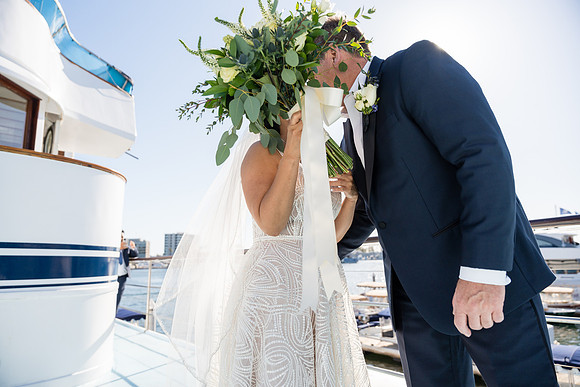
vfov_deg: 53.2
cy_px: 194
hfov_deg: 73.7
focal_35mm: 24
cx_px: 290
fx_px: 387
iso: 320
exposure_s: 1/3200
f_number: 3.5
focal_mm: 24
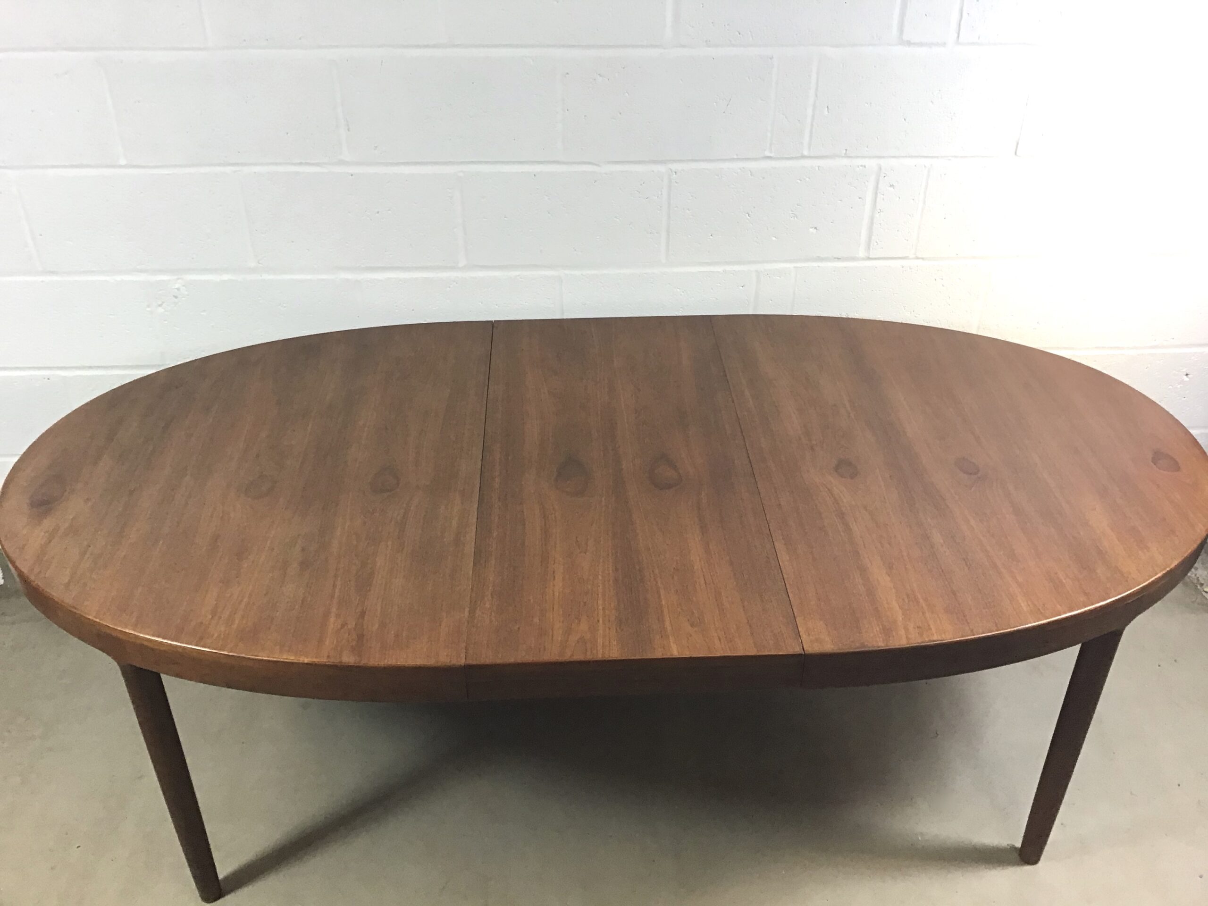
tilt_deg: -29.5
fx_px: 1082
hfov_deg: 58.4
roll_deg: -0.2
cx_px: 604
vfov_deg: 45.4
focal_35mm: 31
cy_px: 453
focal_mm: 3.3
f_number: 2.4
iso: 32
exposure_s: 1/33
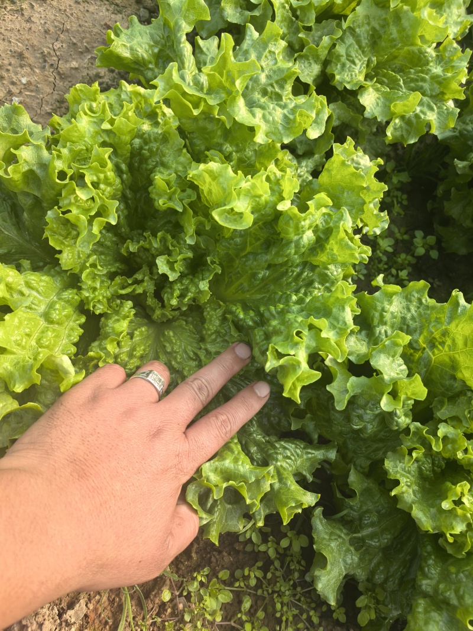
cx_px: 236
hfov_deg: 51.3
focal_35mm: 27
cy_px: 316
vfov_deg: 65.3
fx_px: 492
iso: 100
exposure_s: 1/1001
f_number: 2
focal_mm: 5.75
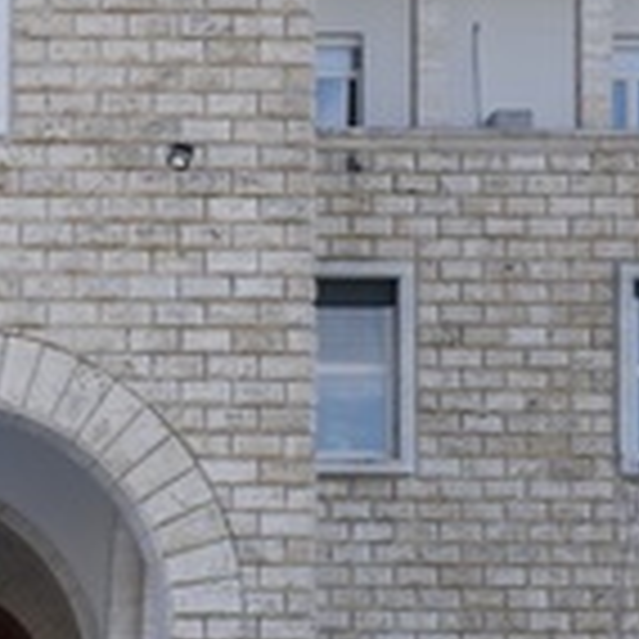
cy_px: 983
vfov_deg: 7.2
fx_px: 4991
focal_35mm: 239
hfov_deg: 7.1
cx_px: -652
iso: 100
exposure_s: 1/80
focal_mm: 50
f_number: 8
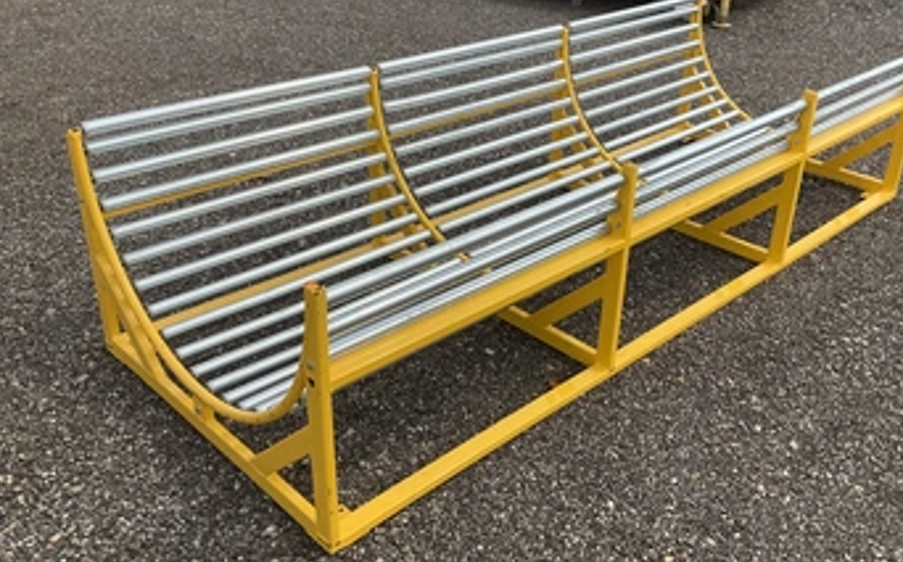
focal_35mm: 36
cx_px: 499
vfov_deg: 35.2
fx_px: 885
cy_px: 256
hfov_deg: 53.9
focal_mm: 3
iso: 25
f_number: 1.8
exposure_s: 1/1984
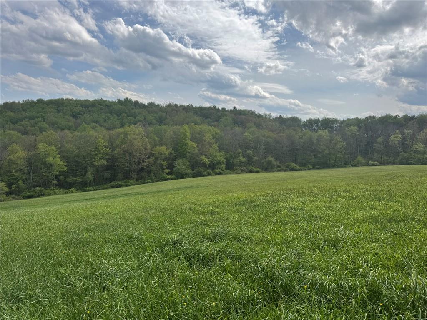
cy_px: 160
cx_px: 214
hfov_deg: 71.6
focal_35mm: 24
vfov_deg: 56.8
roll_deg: -2.5
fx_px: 296
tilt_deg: -3.6
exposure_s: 1/7937
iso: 80
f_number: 1.78
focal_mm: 6.76
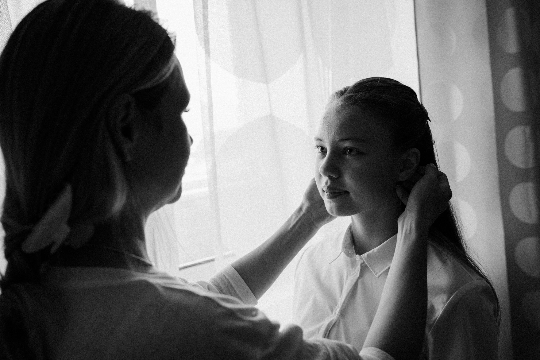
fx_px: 525
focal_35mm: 35
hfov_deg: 54.4
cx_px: 270
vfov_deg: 37.9
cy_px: 180
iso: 8000
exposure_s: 1/500
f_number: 4
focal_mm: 35
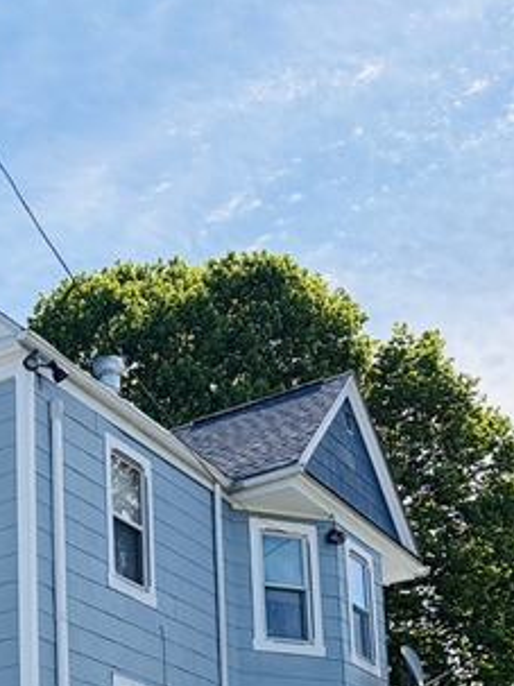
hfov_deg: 21.3
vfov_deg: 26.8
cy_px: 774
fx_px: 1308
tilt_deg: +13.0
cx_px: -25
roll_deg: +0.9
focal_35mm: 66
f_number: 1.6
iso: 64
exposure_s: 1/3623
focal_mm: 5.96
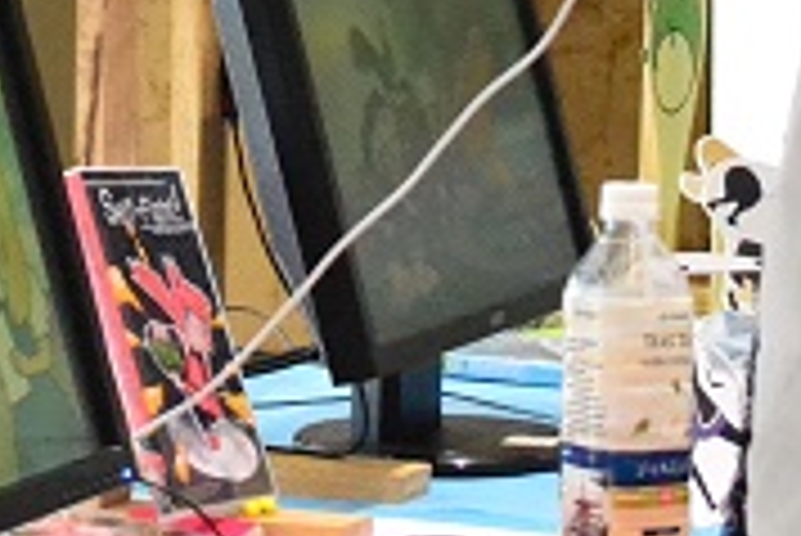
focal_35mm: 202
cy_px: -200
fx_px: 4498
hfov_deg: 10.2
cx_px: 176
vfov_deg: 6.7
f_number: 7.1
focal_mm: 30
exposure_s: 1/200
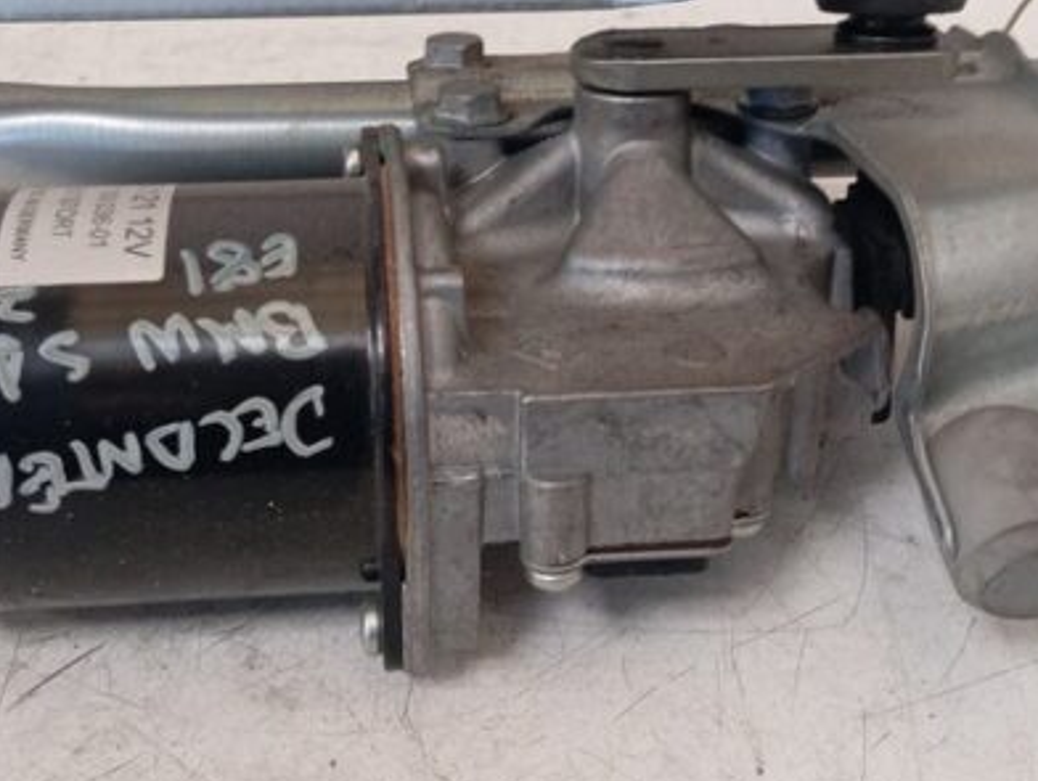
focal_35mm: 50
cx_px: 471
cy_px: 224
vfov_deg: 28.8
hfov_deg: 38.1
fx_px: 1501
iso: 266
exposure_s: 1/33.3
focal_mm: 4.22
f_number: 1.8
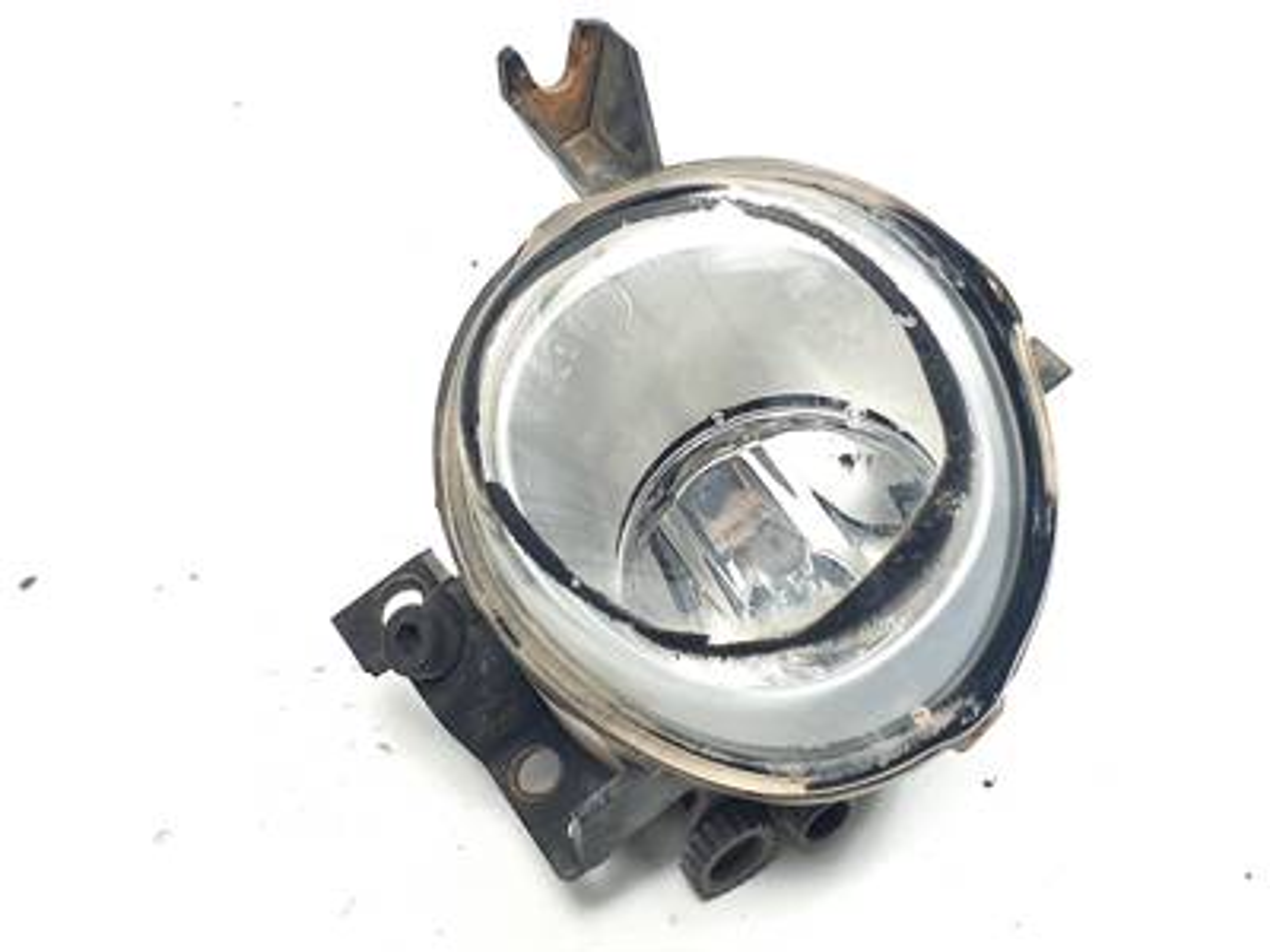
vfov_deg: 53.1
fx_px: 954
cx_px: 635
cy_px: 476
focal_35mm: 26
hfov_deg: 67.3
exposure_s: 1/125
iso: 50
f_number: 2.4
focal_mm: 4.3
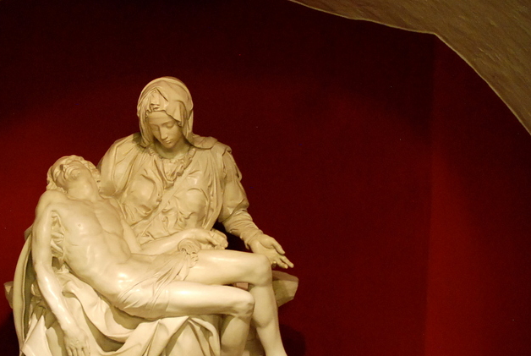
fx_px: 650
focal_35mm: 44
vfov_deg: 30.5
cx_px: 143
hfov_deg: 43.2
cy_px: 227
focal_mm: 18
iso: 1250
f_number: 3.5
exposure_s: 1/8
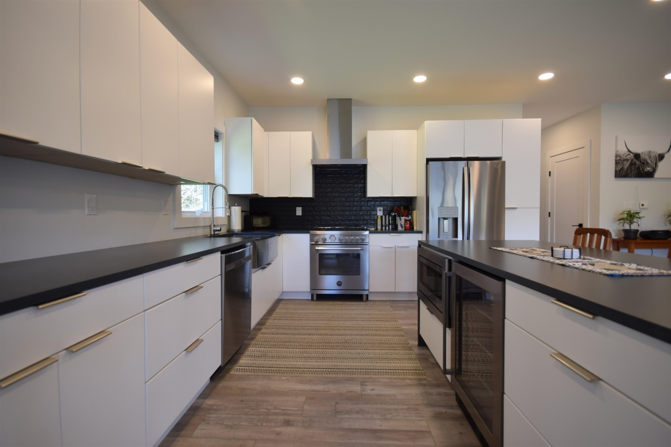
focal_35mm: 15
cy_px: 224
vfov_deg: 77.3
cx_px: 336
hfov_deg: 100.4
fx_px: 280
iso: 200
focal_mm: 10
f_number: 6.3
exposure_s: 1/20
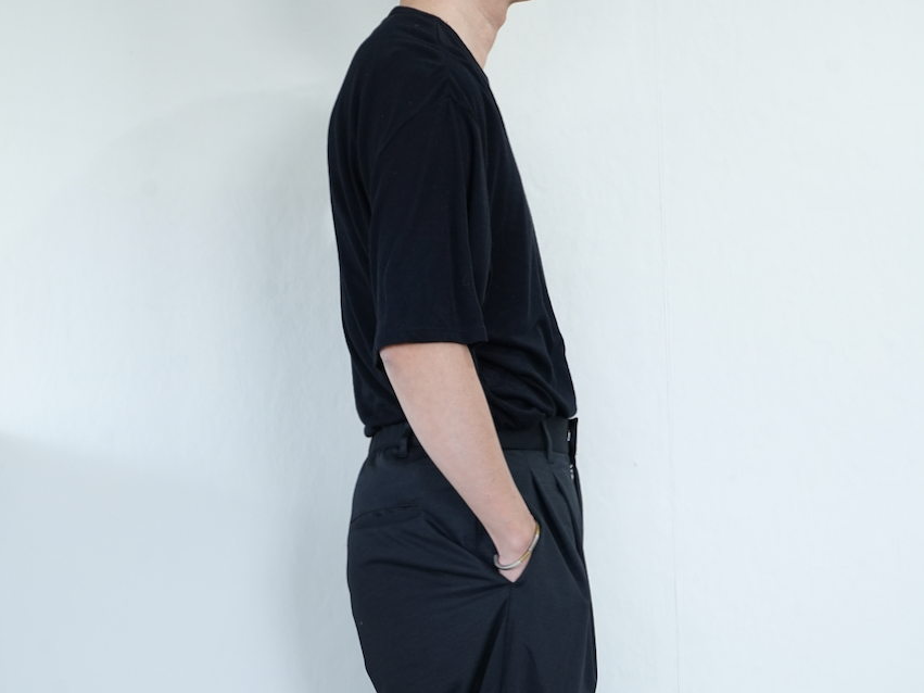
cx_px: 461
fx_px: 1815
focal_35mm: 68
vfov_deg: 21.0
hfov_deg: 28.6
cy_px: 668
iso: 1000
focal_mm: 47
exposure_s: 1/50
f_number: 6.3
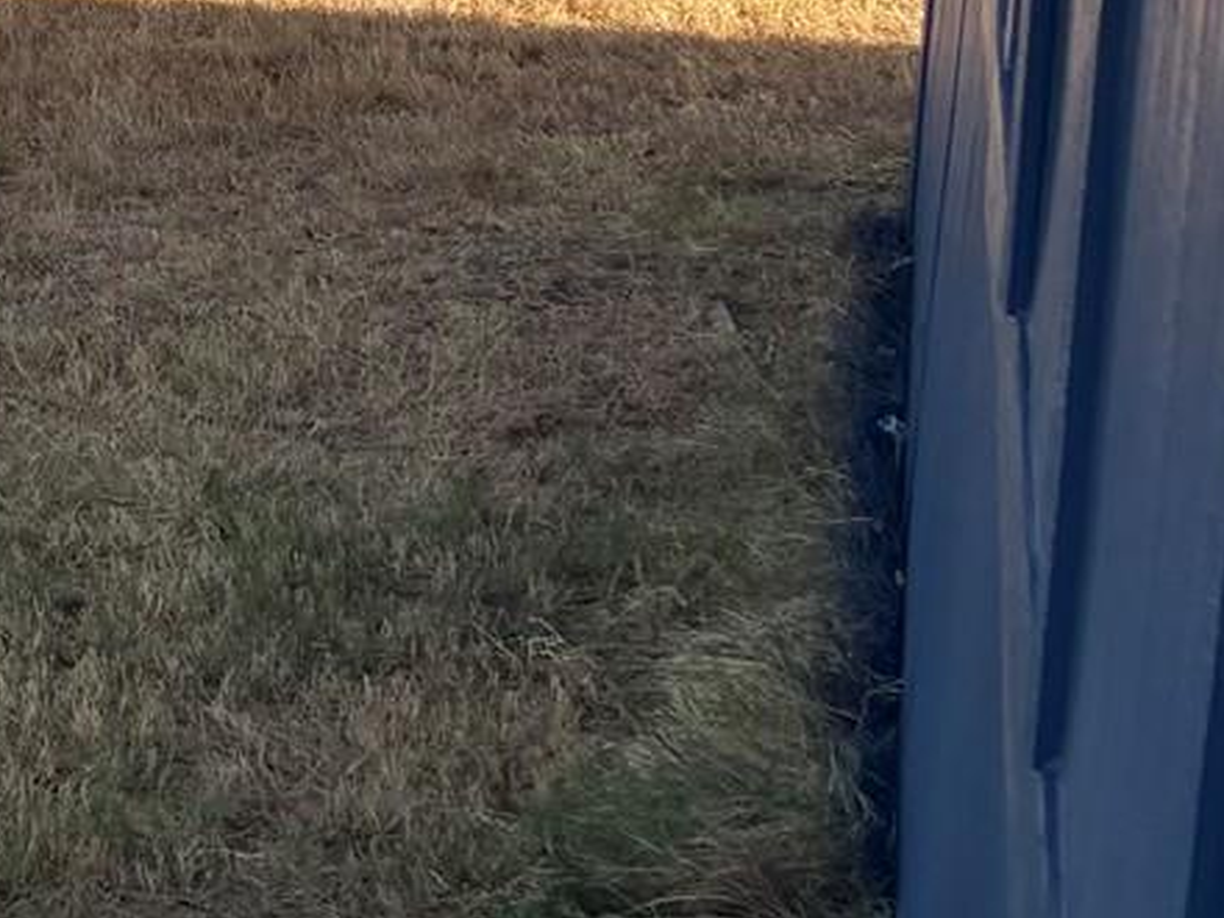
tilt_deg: -8.9
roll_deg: +0.2
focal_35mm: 121
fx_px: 4278
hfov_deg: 13.3
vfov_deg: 11.8
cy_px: -367
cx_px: -1463
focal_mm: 5.96
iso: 50
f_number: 1.6
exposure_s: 1/1783
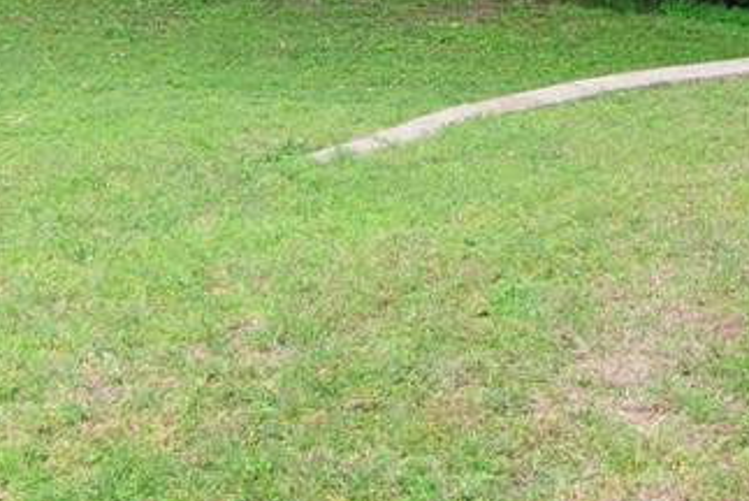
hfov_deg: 21.5
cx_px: 533
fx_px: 1957
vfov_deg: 13.5
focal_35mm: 94
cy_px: -308
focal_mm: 14
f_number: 9
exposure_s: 1/30
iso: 250
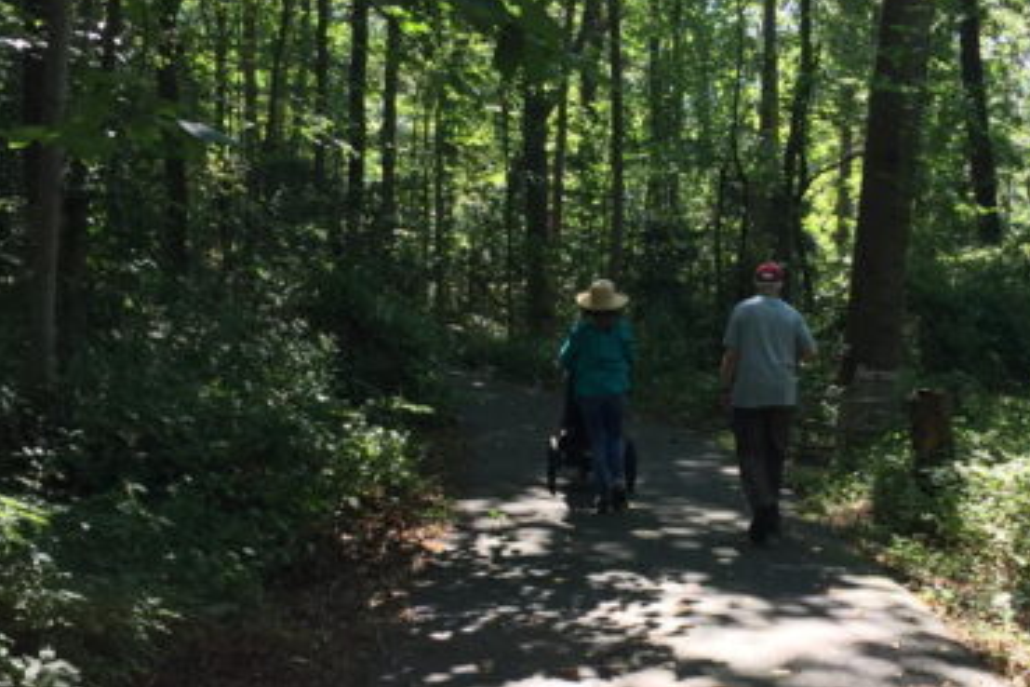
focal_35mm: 49
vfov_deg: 27.3
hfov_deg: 40.3
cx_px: 581
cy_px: 461
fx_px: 1402
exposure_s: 1/60
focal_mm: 4.15
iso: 32
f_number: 2.2
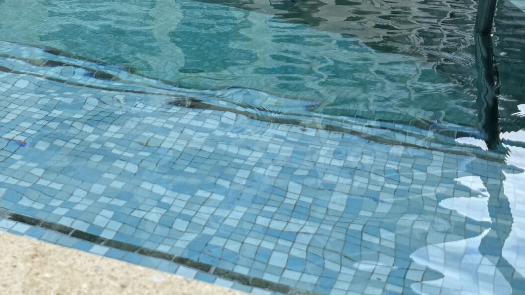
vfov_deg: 16.9
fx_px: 877
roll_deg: -0.3
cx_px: 77
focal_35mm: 63
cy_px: -177
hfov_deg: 32.1
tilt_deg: -2.2
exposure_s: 1/1678
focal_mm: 6.76
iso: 80
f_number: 1.78
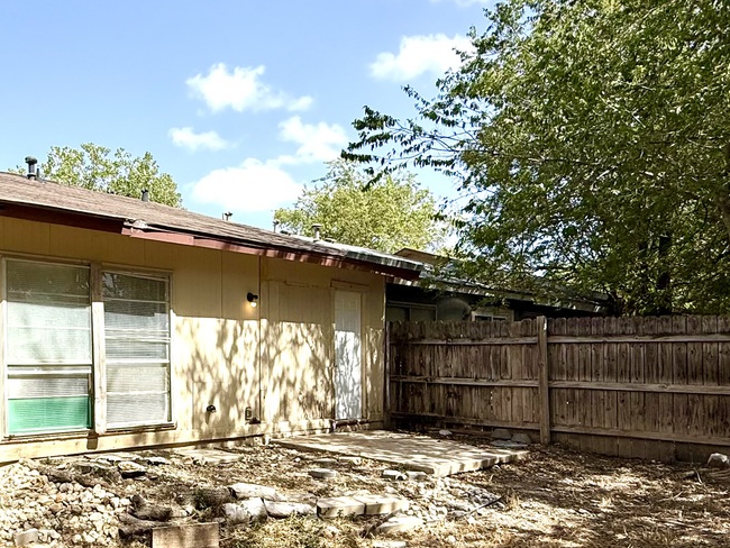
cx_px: 177
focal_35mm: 31
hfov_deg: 55.4
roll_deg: -0.1
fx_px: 654
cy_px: 394
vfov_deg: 44.3
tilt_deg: -2.1
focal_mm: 2.22
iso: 50
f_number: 2.2
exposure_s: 1/1534
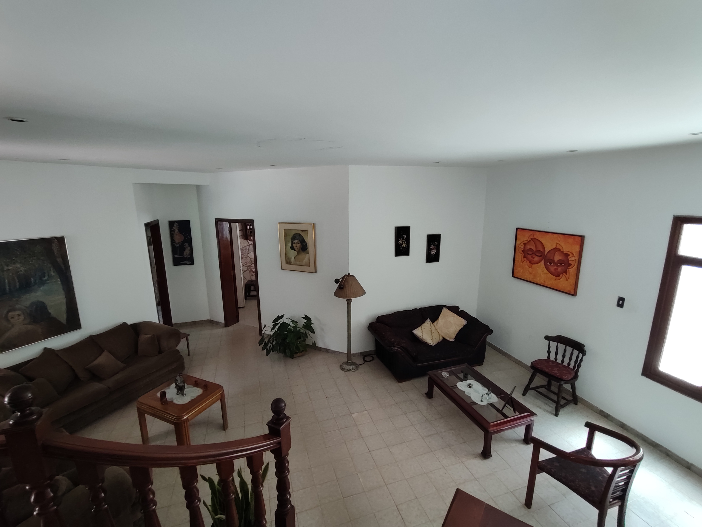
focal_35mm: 13
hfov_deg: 106.2
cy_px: 264
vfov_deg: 89.9
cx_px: 351
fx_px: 264
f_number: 2.2
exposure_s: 1/100
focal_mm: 1.66
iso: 190
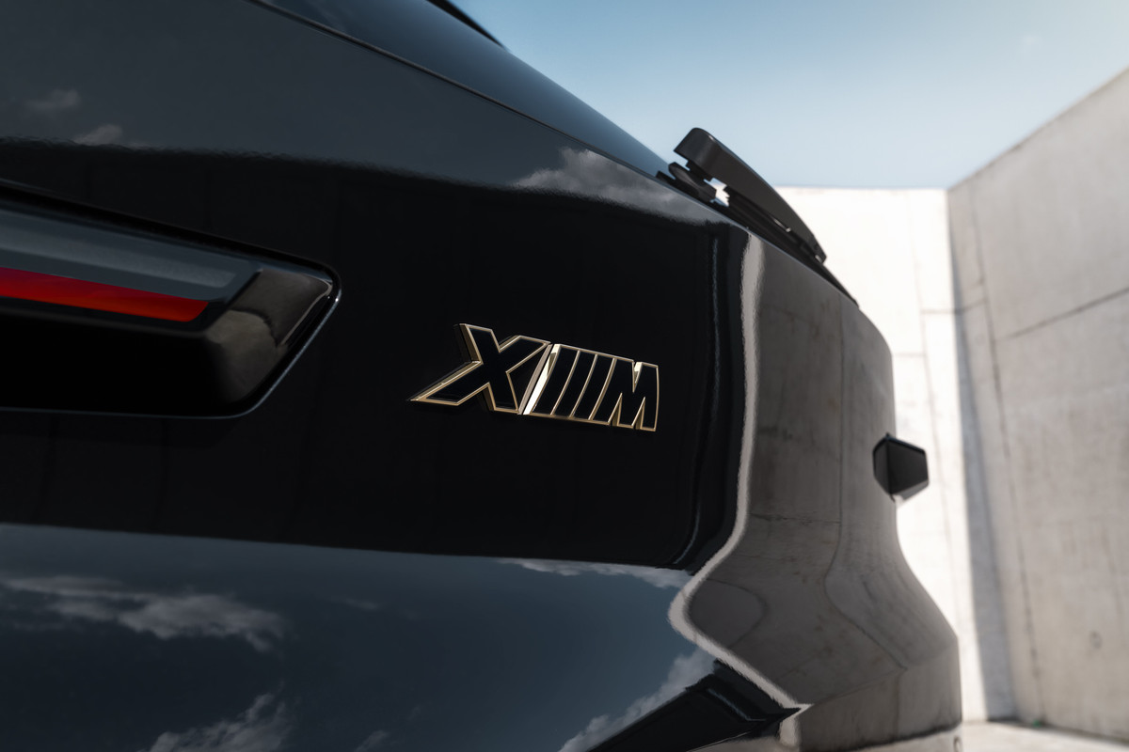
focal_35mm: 33
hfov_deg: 57.2
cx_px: 564
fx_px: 1035
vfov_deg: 40.0
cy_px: 376
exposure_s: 1/200
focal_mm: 33
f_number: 9
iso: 400
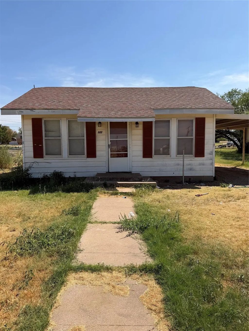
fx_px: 230
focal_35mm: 24
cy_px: 166
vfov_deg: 71.6
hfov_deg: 56.8
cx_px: 124
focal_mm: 6.76
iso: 80
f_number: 1.78
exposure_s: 1/5319
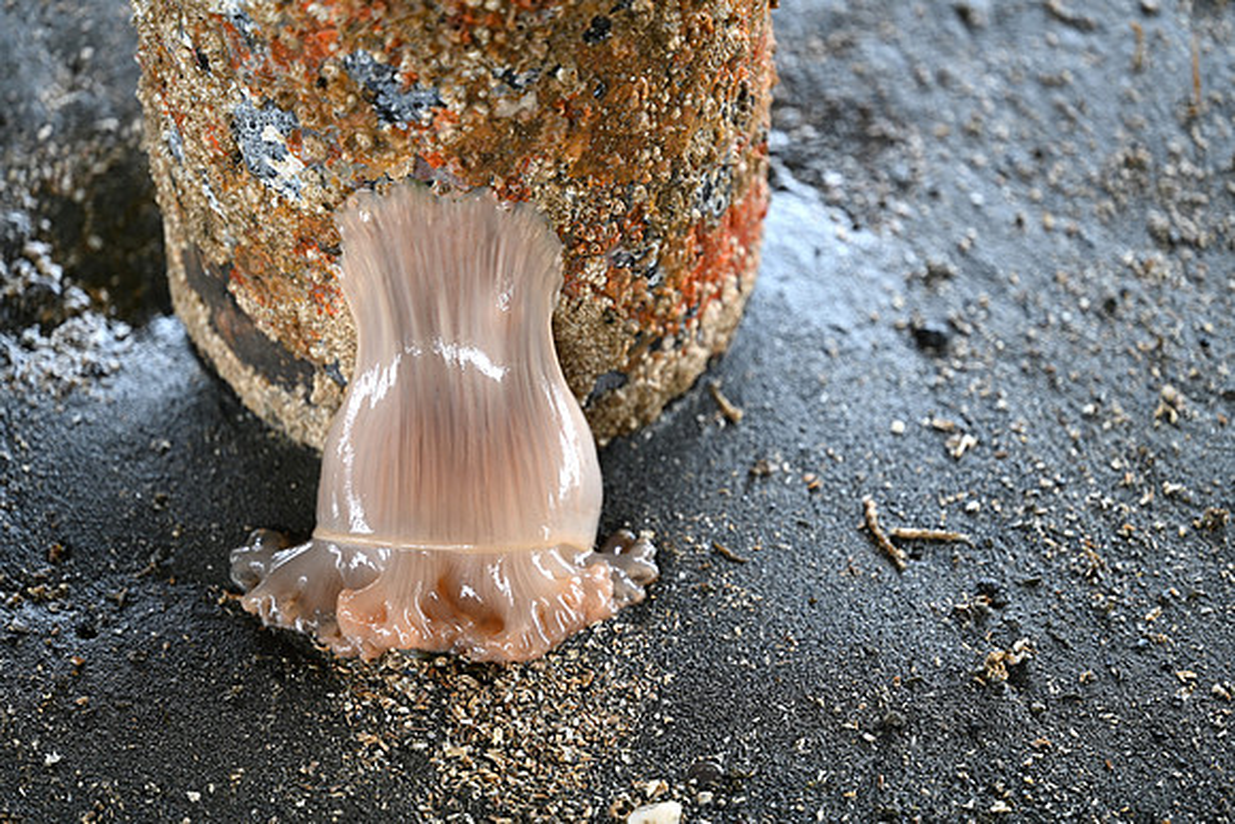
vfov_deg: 13.0
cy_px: 412
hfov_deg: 19.5
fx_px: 3603
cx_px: 618
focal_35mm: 105
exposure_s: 1/125
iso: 160
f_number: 2.8
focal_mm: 105
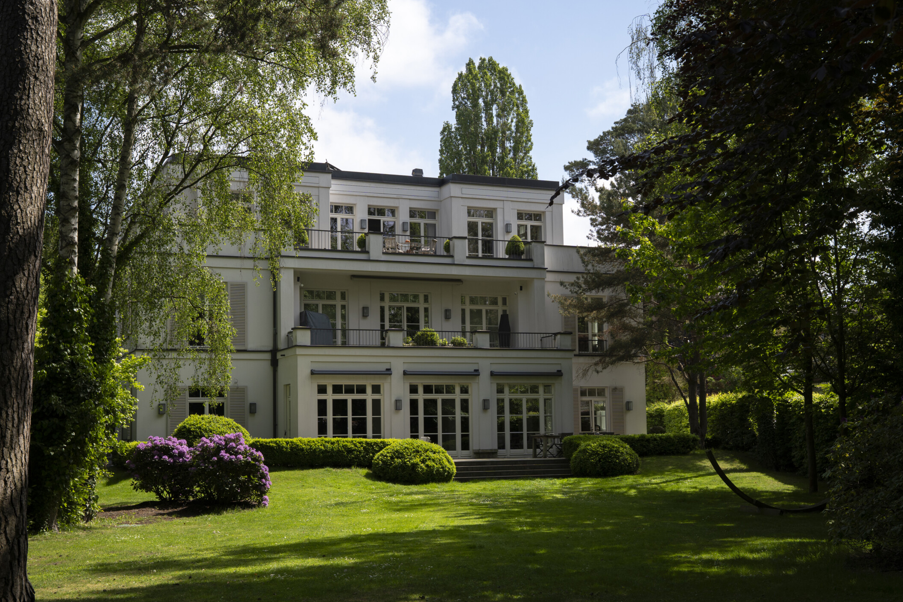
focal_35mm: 47
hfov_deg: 41.8
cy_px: 353
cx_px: 458
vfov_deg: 28.5
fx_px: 1181
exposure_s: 1/500
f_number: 7.1
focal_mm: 38.9
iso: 200
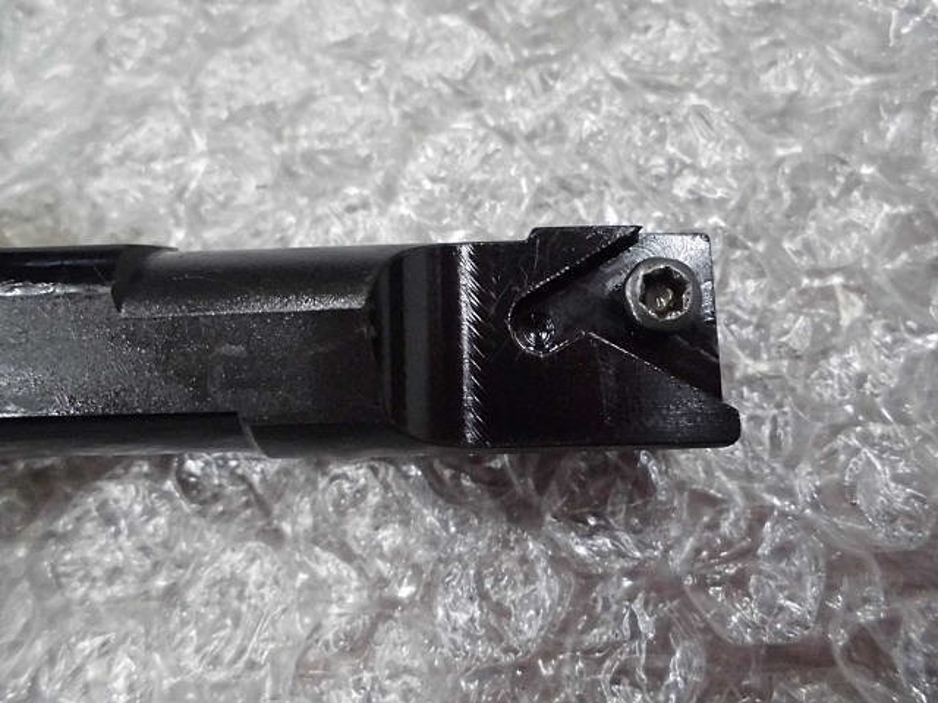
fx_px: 705
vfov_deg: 53.1
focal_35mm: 26
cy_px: 352
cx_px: 469
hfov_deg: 67.3
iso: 800
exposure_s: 1/40
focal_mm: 4.6
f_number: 3.5
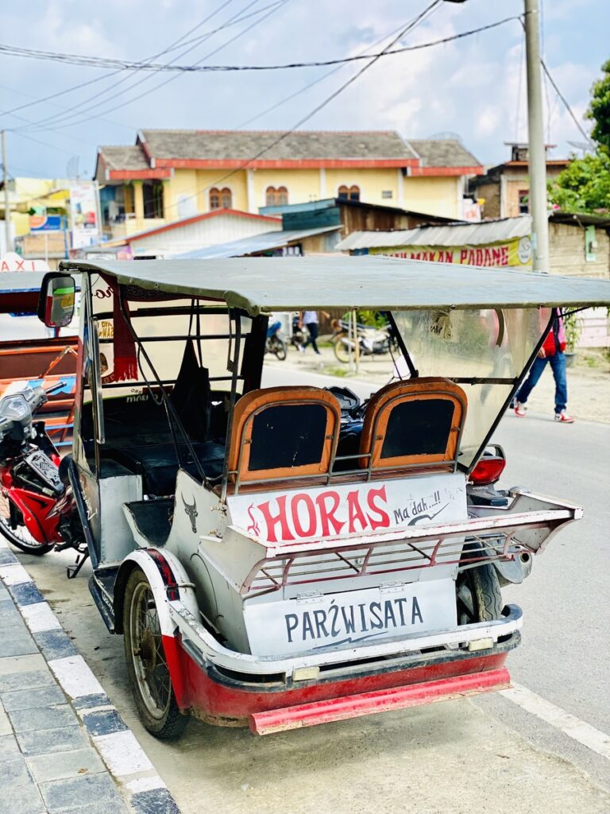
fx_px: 1222
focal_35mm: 52
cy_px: 407
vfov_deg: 36.8
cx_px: 305
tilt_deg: -5.9
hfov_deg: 28.0
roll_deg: +0.8
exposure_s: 1/1020
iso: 20
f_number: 2
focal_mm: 6
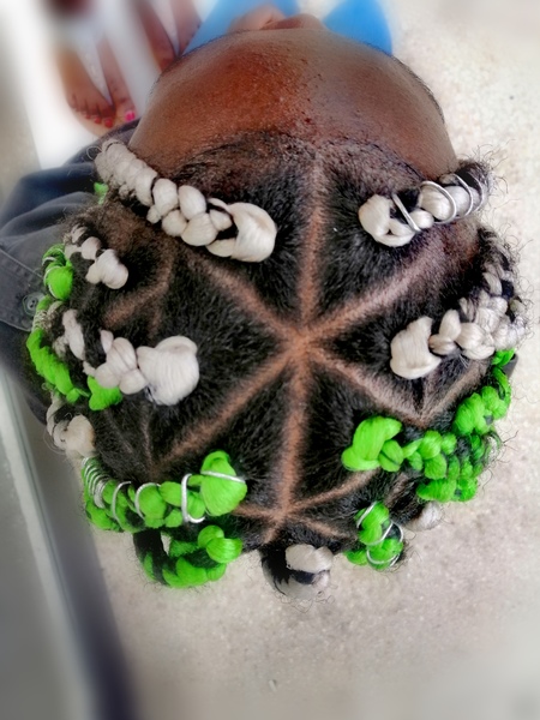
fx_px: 562
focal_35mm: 27
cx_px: 270
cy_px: 360
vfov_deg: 65.3
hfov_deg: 51.4
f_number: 1.8
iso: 125
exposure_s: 1/60
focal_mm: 3.95
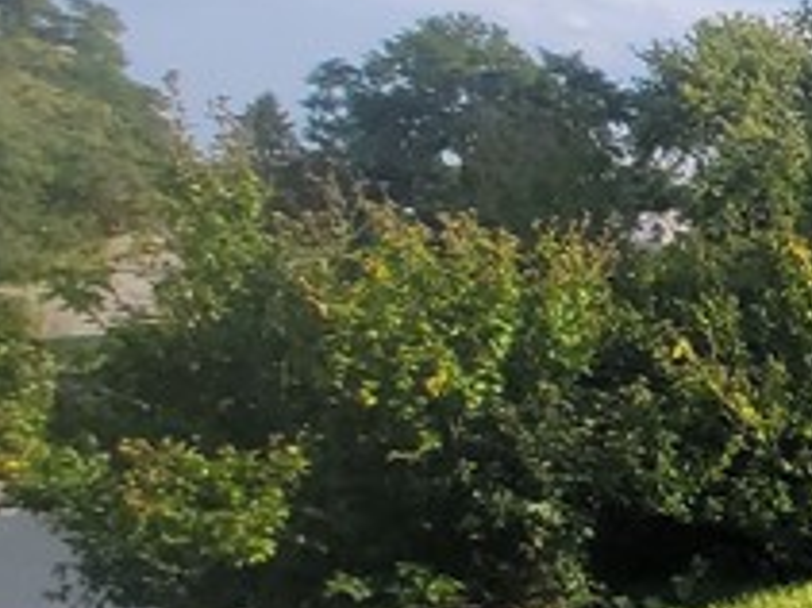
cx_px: 1893
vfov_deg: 22.8
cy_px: 531
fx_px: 1477
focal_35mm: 63
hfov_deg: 15.8
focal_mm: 2.2
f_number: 2.2
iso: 64
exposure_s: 1/1022
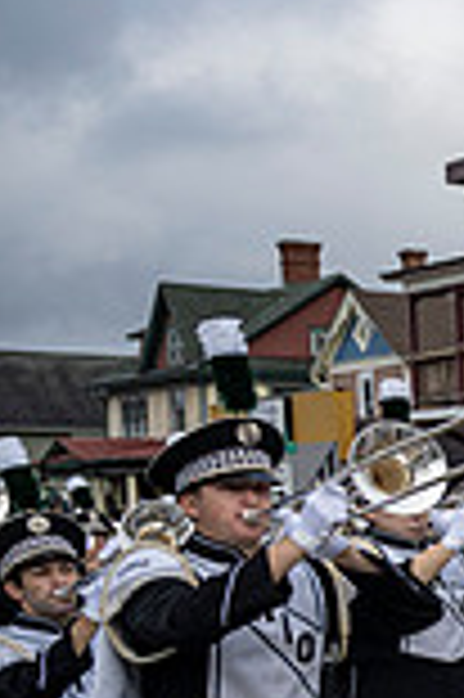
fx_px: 1744
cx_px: 1266
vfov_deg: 22.2
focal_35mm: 90
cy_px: 592
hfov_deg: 11.3
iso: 125
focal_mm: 24
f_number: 4
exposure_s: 1/1600
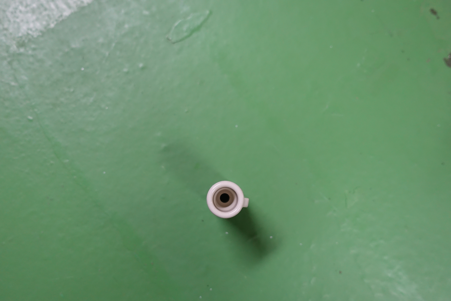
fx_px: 438
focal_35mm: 35
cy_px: 150
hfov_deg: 54.4
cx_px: 226
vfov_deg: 37.9
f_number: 2.8
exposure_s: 1/40
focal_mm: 12.81
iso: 800
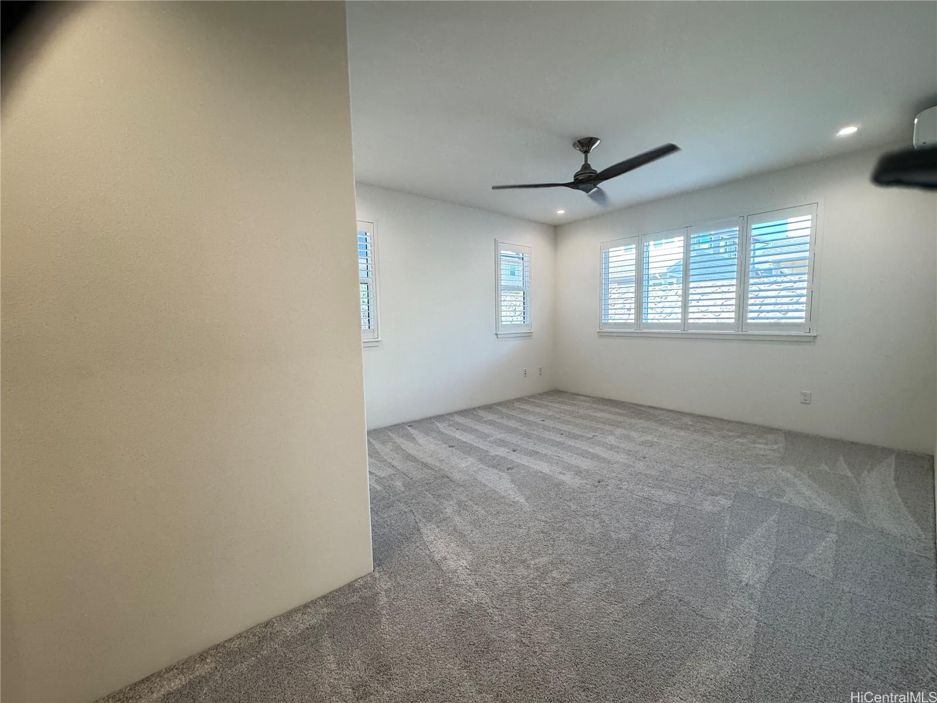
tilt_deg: -5.2
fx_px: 379
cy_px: 352
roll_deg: +1.2
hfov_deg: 102.1
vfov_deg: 85.7
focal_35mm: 14
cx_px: 468
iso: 200
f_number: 2.2
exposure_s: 1/60
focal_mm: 2.22
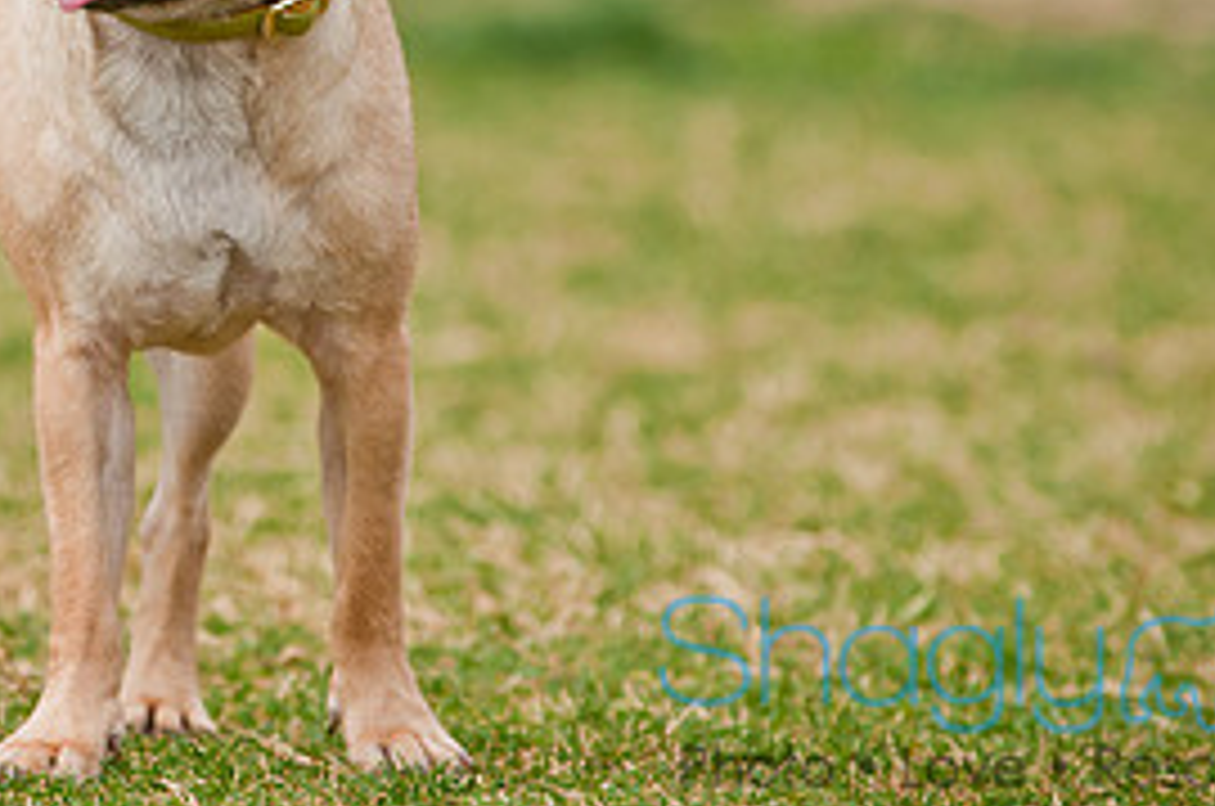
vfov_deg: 2.1
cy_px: 16
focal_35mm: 645
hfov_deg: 3.2
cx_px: 72
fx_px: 21730
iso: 200
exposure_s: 1/640
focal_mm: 200
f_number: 5
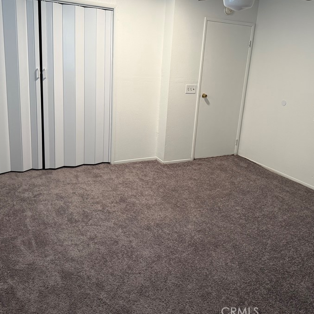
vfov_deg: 51.0
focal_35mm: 32
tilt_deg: -15.2
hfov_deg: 51.0
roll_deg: -3.9
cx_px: 171
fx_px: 328
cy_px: 141
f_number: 1.78
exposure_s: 1/60
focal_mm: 6.76
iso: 200
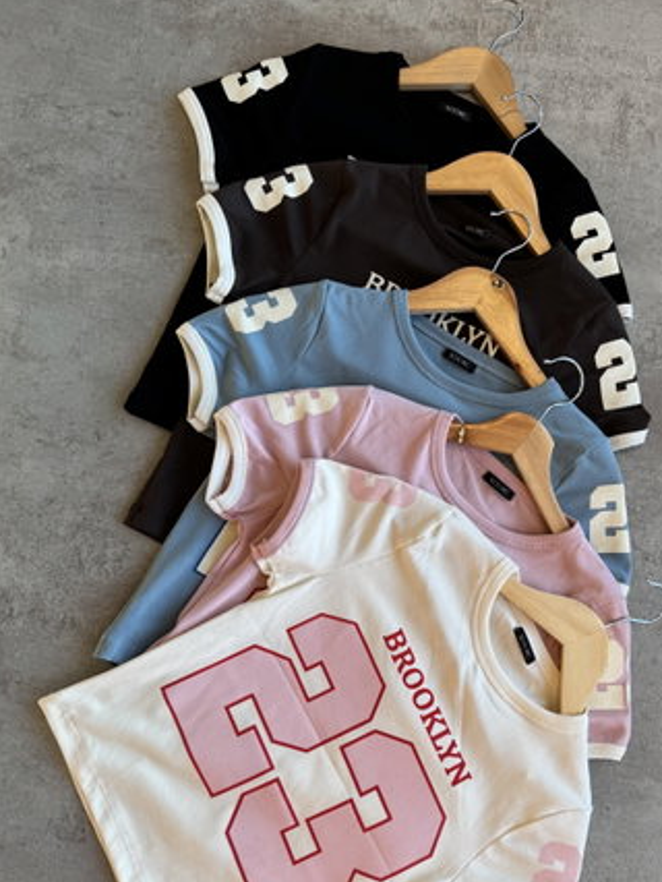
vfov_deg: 59.5
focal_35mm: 30
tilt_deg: -81.4
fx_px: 764
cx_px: 395
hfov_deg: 46.6
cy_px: 525
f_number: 1.78
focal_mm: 6.76
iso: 80
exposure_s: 1/379
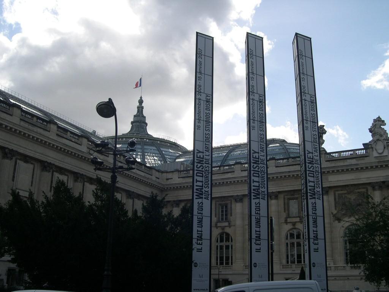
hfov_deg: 49.0
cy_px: 146
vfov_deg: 37.7
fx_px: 427
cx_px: 194
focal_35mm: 38
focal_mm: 8
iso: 100
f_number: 7.6
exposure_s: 1/224
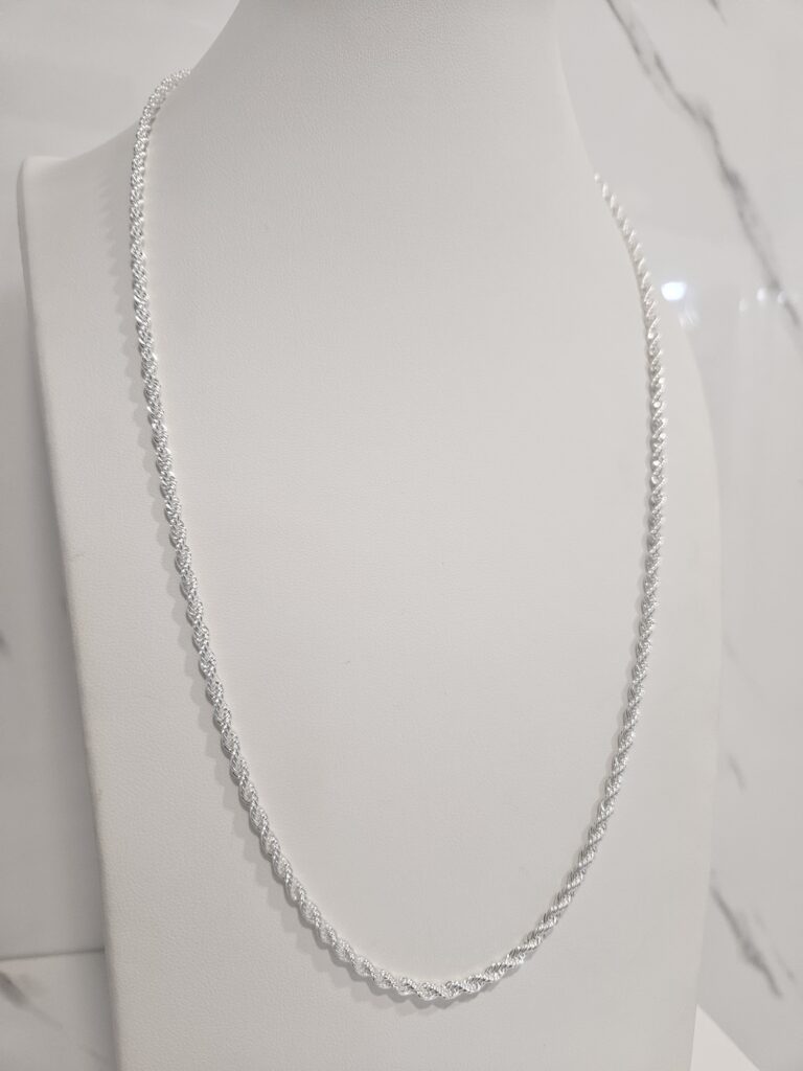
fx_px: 711
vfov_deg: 73.9
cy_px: 536
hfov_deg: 58.9
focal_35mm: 23
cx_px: 402
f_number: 1.8
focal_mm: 5.4
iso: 160
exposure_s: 1/100
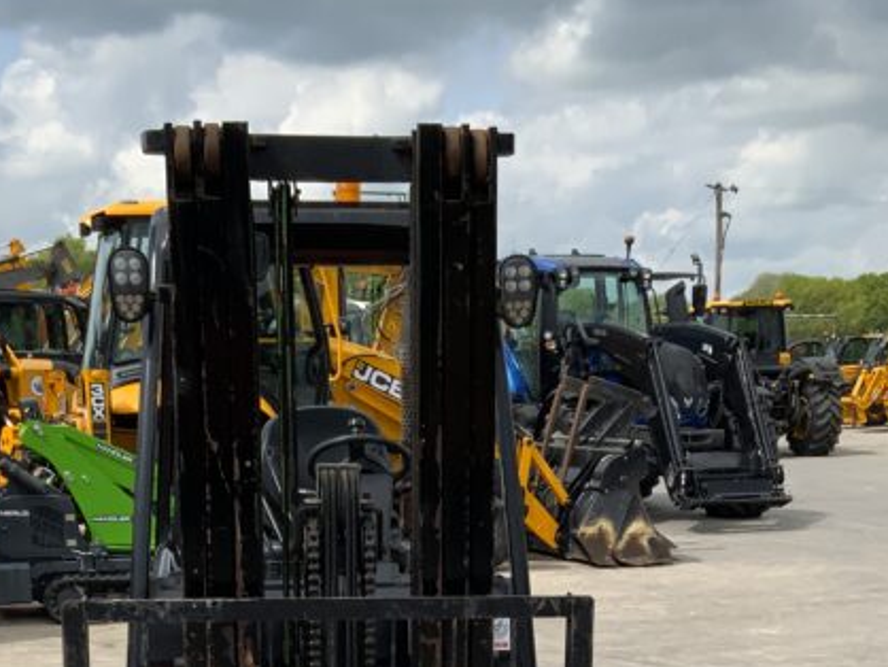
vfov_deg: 19.8
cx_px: 452
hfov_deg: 27.4
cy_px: 731
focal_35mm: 71
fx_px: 1822
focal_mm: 3
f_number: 1.8
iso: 20
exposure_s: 1/1984
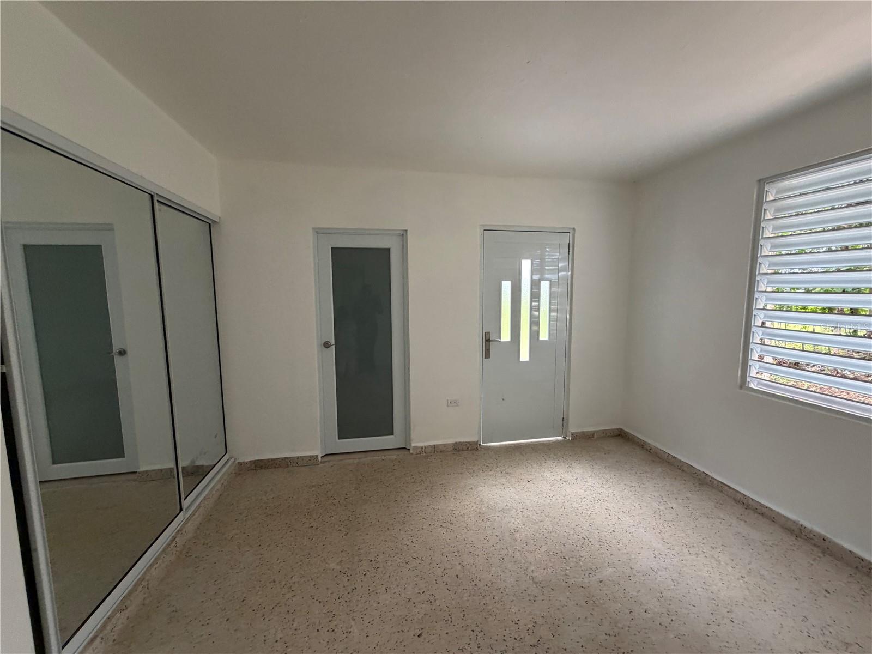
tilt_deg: -6.5
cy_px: 327
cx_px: 436
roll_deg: +2.2
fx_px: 353
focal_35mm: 14
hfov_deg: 102.1
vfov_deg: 85.7
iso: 320
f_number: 2.2
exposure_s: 1/114
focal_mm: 2.22
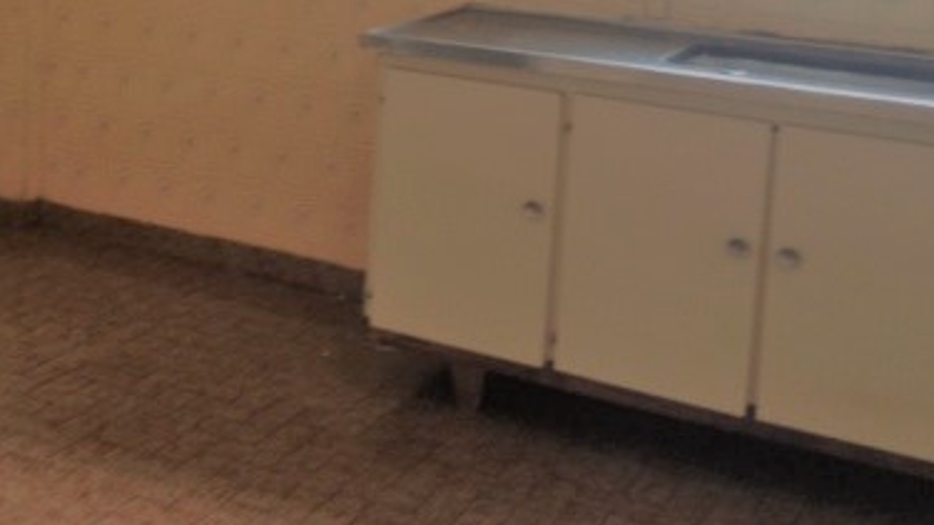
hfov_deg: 32.0
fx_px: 1610
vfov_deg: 17.9
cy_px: -42
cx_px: 276
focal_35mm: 65
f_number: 2.4
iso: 50
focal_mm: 4.28
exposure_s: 1/40
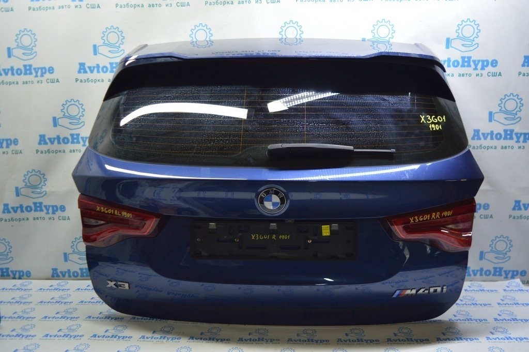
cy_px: 176
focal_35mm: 30
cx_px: 264
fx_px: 440
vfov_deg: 43.5
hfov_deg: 62.0
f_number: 3.8
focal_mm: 20
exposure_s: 1/40
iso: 400
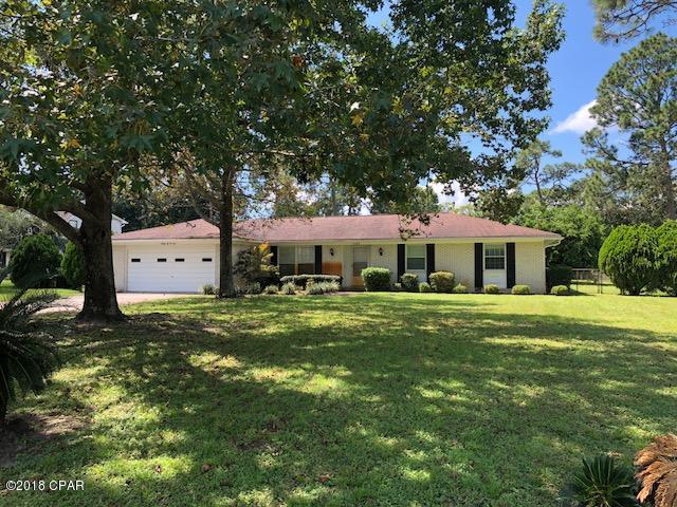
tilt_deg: +2.4
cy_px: 254
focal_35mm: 28
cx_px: 338
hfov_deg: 63.4
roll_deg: +0.0
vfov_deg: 49.7
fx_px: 548
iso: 20
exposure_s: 1/384
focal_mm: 4
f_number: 1.8
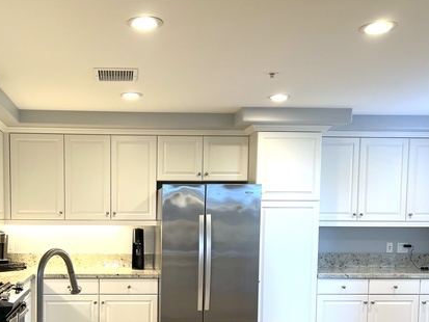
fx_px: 521
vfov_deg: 33.5
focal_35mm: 42
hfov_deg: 44.0
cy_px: 252
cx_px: 135
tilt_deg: -4.5
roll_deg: -1.0
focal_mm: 5.7
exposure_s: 1/120
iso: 80
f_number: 1.5
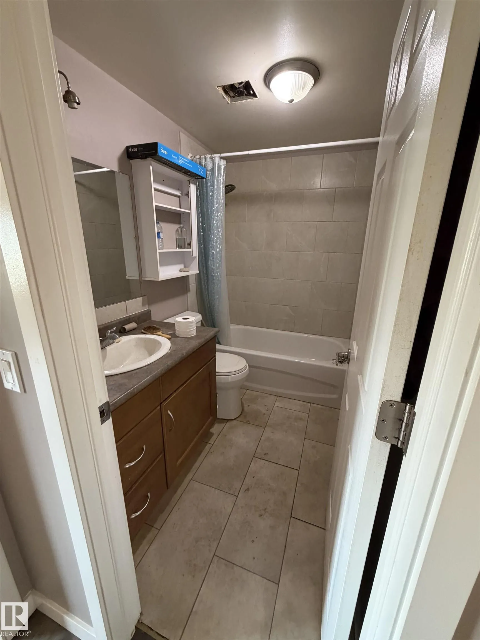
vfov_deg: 102.1
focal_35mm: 14
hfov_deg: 85.7
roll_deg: -0.7
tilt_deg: -16.4
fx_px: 259
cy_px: 320
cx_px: 240
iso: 400
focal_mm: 2.22
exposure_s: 1/60
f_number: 2.2
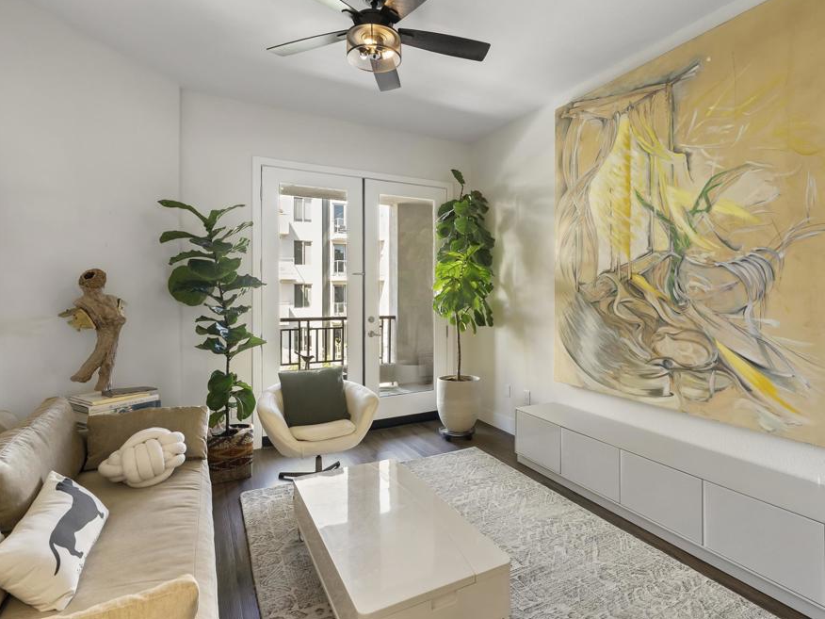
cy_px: 298
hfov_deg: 87.5
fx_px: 429
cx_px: 448
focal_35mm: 18
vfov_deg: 71.6
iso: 500
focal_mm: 16
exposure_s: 1/5
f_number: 8
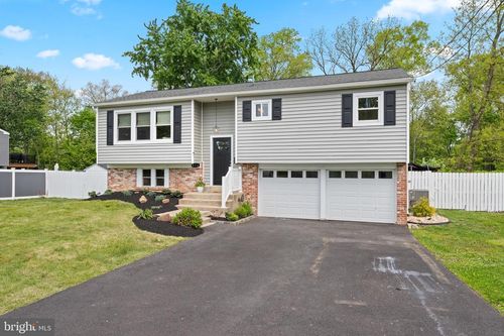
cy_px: 168
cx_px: 252
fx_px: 336
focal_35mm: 24
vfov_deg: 53.1
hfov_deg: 73.8
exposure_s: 1/160
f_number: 8
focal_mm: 24
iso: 250
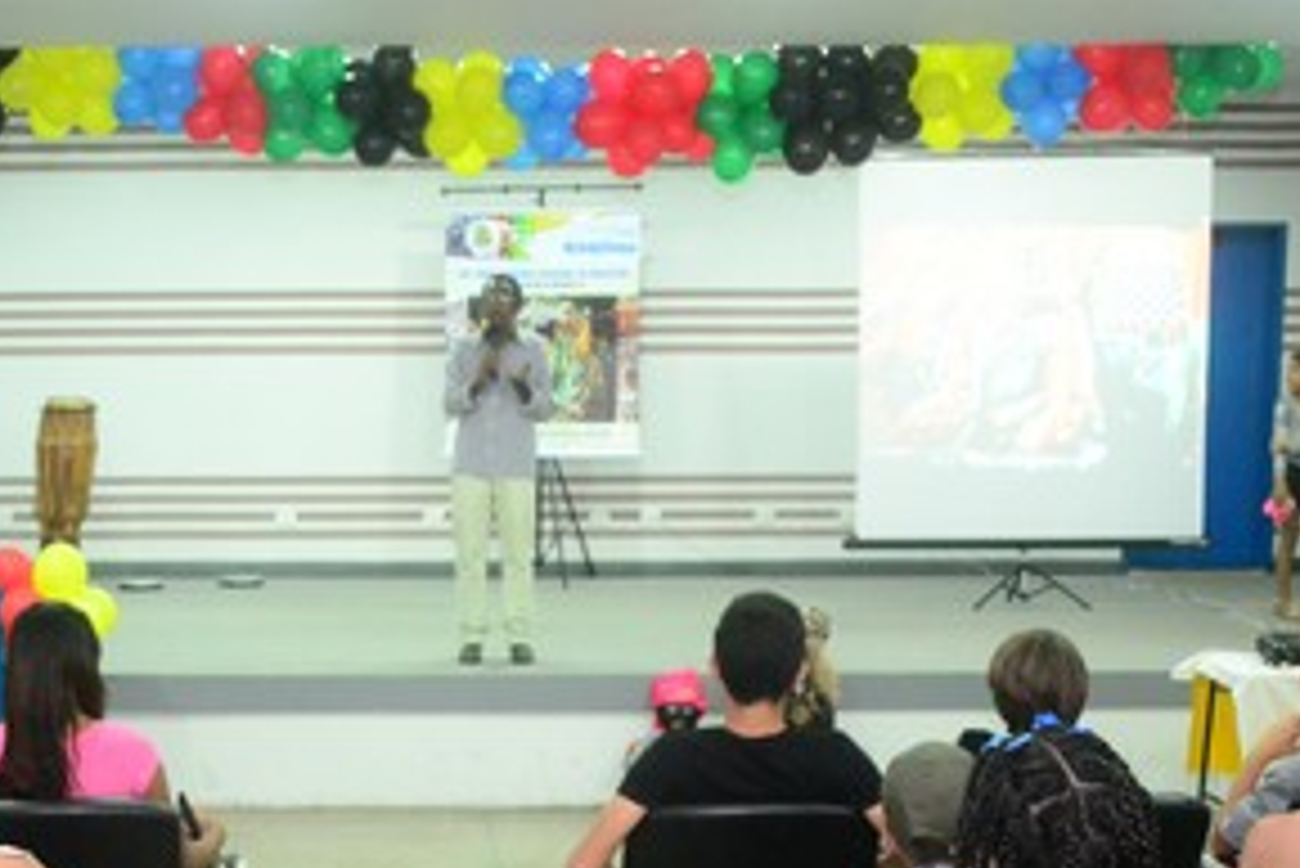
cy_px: 634
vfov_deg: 24.0
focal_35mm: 56
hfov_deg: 35.2
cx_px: 414
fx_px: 2023
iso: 3200
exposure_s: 1/80
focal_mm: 24
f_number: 3.8
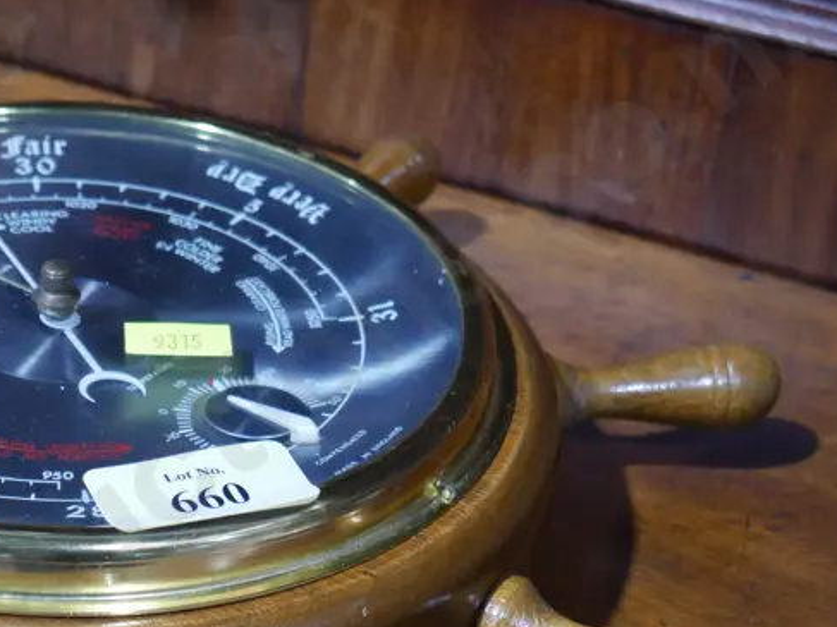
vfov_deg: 14.5
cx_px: 115
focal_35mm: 101
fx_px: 2442
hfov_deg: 19.2
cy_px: 523
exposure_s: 1/60
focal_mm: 24
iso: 1000
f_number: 5.2
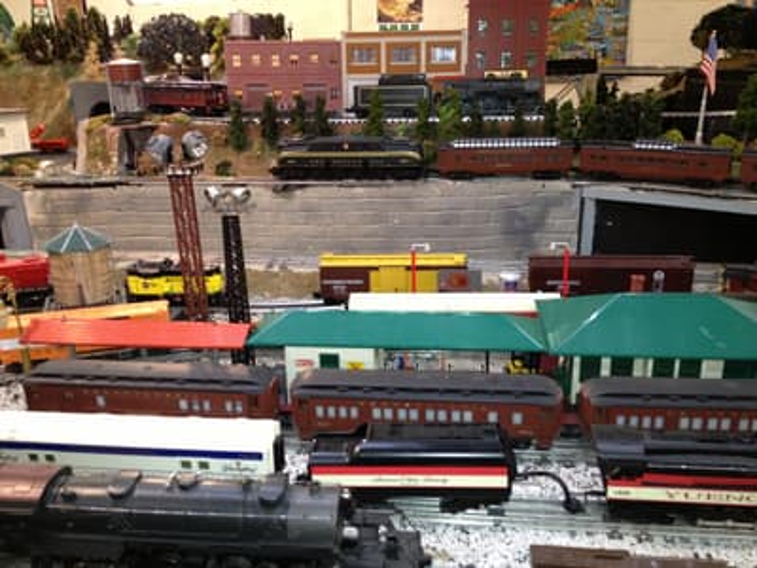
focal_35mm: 35
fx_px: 765
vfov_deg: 40.7
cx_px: 378
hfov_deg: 52.6
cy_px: 284
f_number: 2.4
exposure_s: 1/20
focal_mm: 4.28
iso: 160
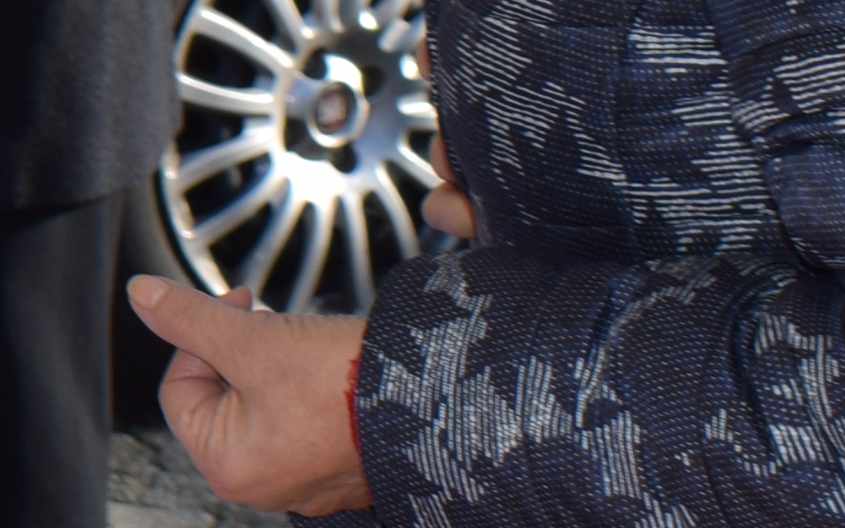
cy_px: -152
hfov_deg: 7.3
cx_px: -777
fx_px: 6408
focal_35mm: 278
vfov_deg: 4.7
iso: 100
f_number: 8
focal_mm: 29
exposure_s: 1/200
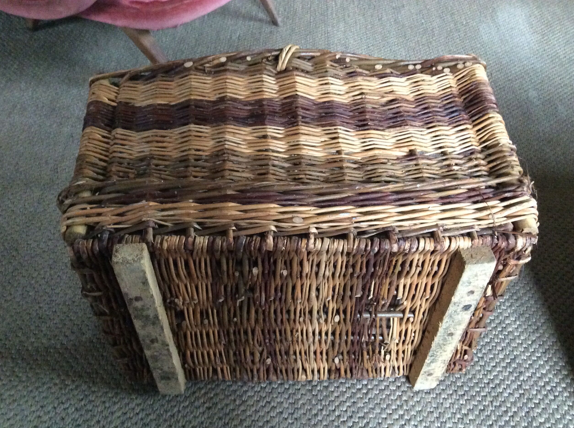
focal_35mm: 33
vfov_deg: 42.8
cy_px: 220
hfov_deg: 55.4
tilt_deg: -46.6
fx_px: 546
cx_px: 293
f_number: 2.4
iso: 400
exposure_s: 1/17
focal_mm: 3.3
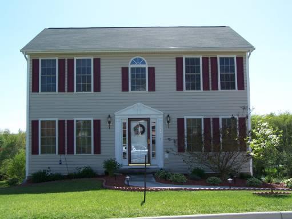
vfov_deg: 28.6
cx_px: 146
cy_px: 110
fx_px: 431
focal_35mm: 51
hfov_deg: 37.5
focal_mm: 8.5
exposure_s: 1/1000
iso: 80
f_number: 3
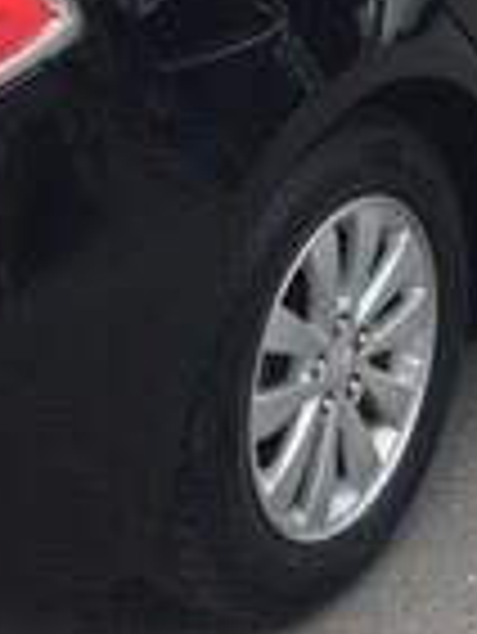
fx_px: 1871
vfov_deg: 18.5
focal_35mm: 102
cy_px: -72
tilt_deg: -19.4
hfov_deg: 14.5
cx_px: 261
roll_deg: +4.2
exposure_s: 1/641
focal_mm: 4.15
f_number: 2.2
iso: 32
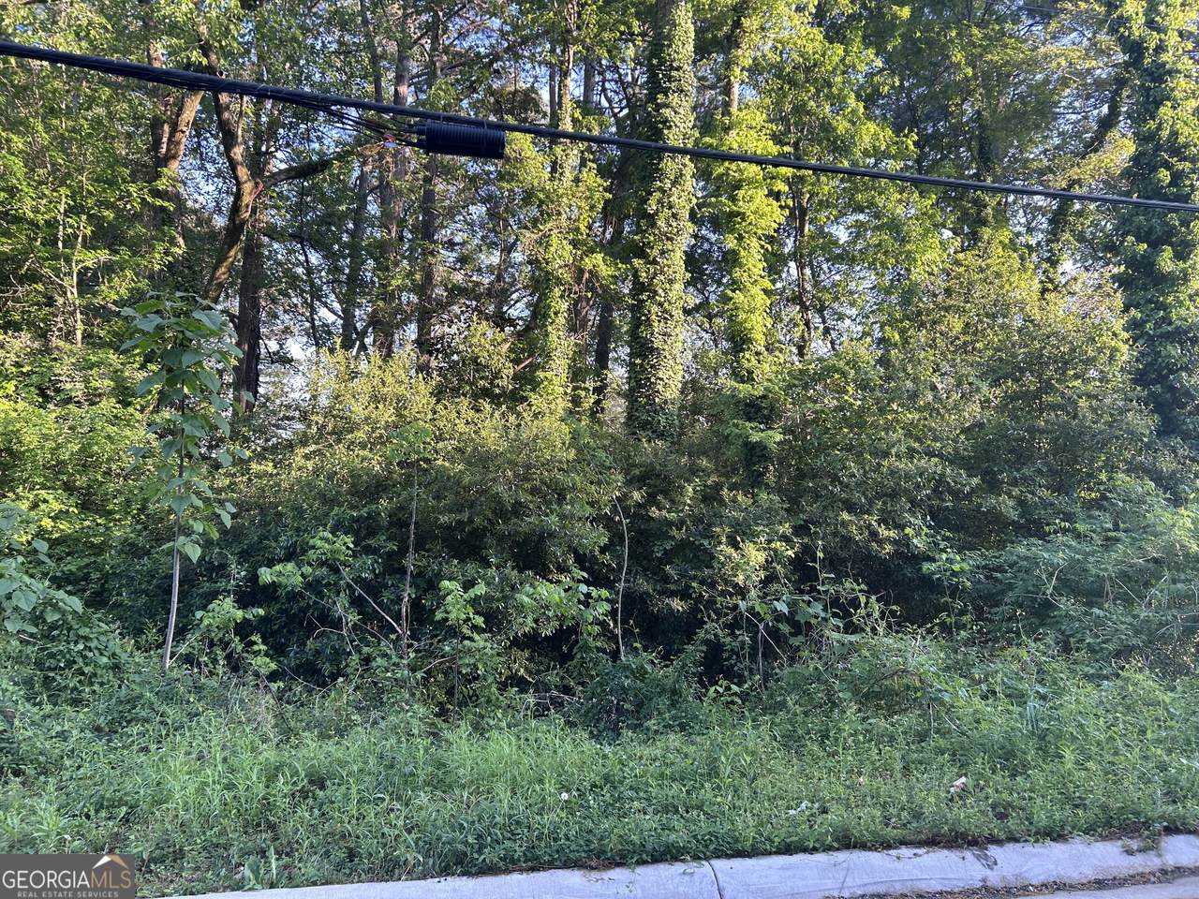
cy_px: 450
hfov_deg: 67.3
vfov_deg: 53.1
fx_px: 901
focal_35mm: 26
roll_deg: -2.1
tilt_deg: +6.2
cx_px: 600
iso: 32
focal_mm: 5.7
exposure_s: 1/131
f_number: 1.5
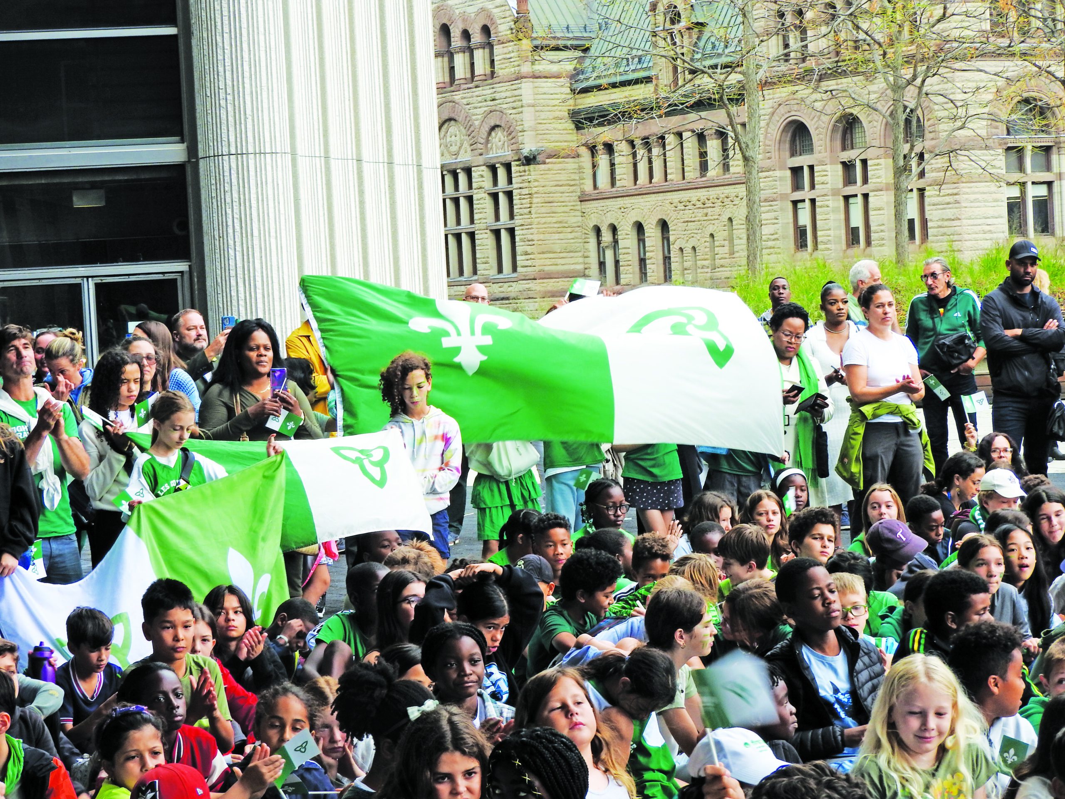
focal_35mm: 95
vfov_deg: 15.6
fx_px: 2923
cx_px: 532
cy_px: 400
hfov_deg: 20.7
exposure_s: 1/80
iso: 100
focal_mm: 17
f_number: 4.8
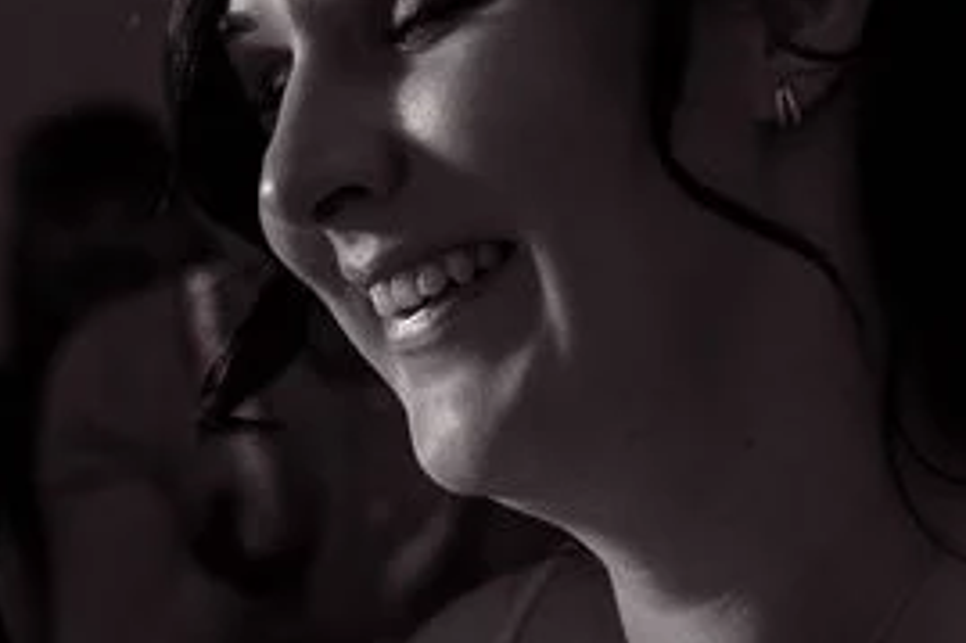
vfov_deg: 11.2
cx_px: 546
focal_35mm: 122
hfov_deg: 16.8
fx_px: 3272
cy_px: 494
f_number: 2.8
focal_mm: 32
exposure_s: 1/200
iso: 640
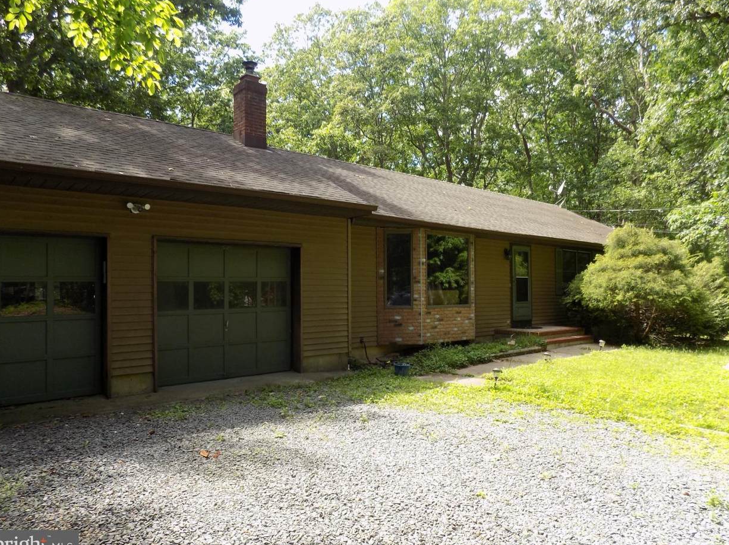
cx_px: 367
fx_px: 505
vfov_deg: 56.7
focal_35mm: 24
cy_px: 276
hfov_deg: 71.6
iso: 80
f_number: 3.1
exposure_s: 1/160
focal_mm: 4
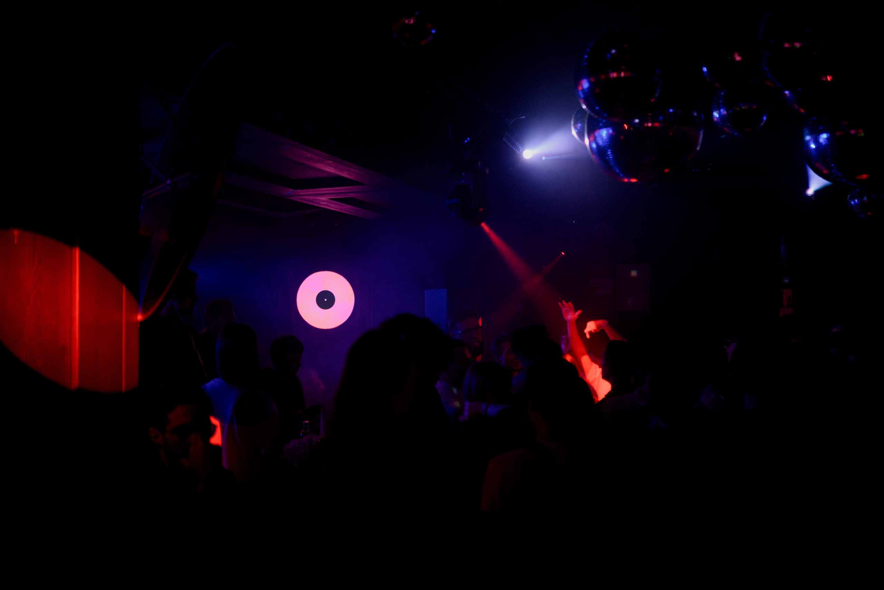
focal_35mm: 35
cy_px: 295
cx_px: 442
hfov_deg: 54.4
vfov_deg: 37.9
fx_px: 859
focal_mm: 35
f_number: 1.8
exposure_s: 1/800
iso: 3200
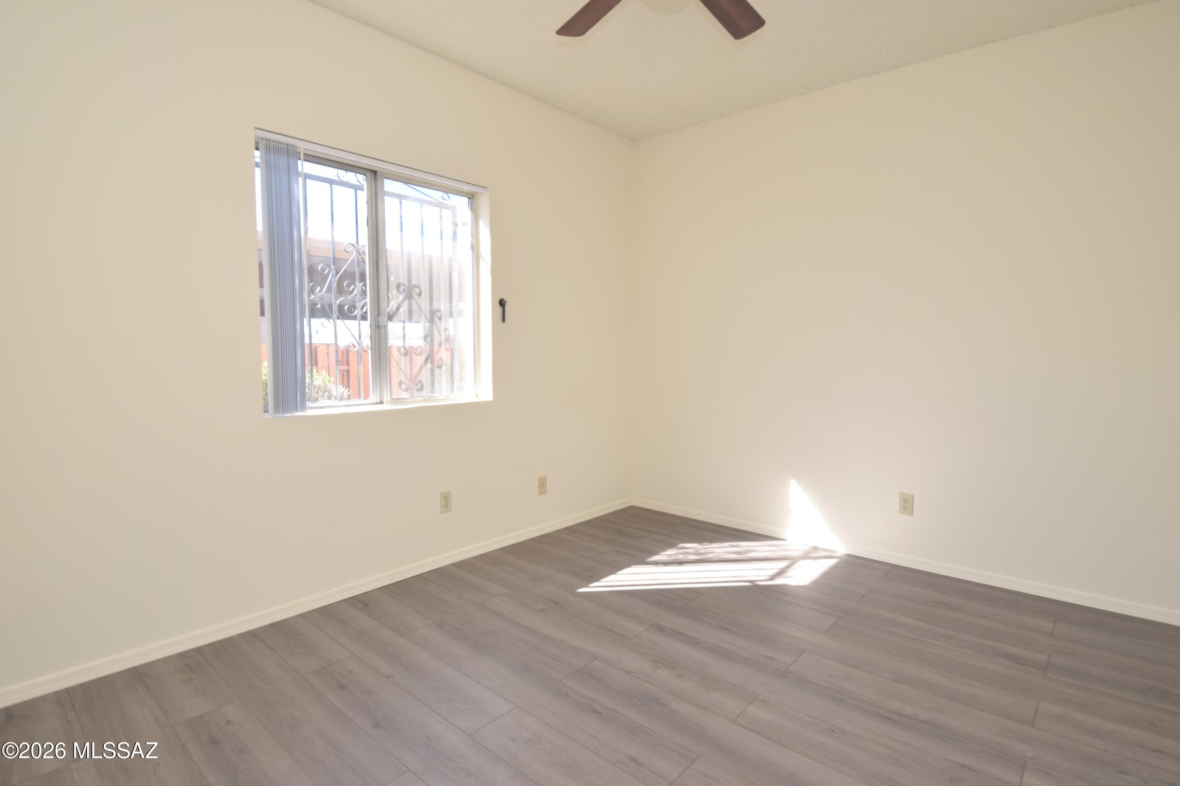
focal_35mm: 18
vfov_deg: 67.4
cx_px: 590
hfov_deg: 90.0
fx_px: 590
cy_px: 393
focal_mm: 12
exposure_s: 1/100
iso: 400
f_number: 9
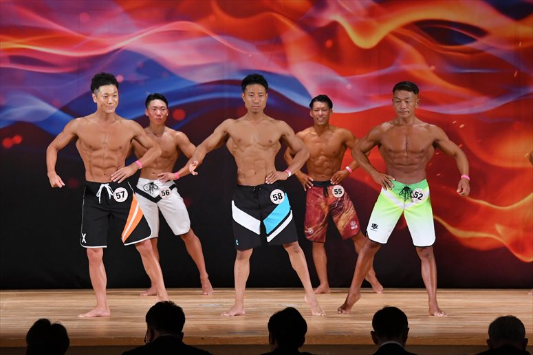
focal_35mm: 187
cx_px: 266
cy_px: 178
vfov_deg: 7.3
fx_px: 2767
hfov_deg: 11.0
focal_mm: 125
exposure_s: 1/400
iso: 3200
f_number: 5.6
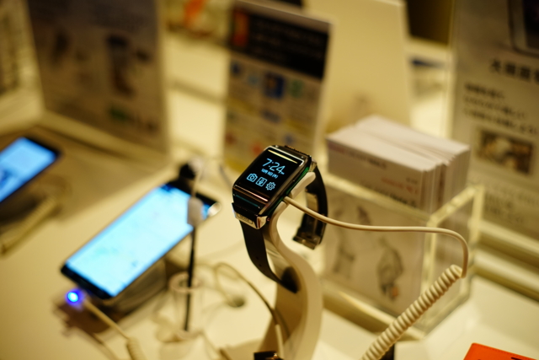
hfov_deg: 39.6
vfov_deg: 27.0
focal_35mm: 50
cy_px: 180
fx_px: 749
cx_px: 270
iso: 800
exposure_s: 1/125
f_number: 2.2
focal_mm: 50
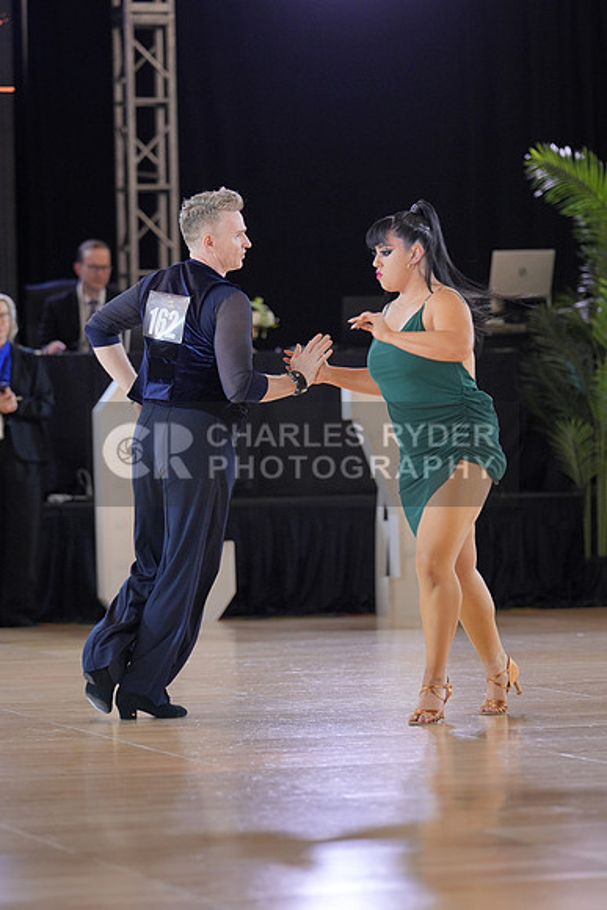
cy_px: 455
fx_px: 3791
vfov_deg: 13.7
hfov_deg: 9.2
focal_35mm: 150
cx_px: 304
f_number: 2
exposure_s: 1/500
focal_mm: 100
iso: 800
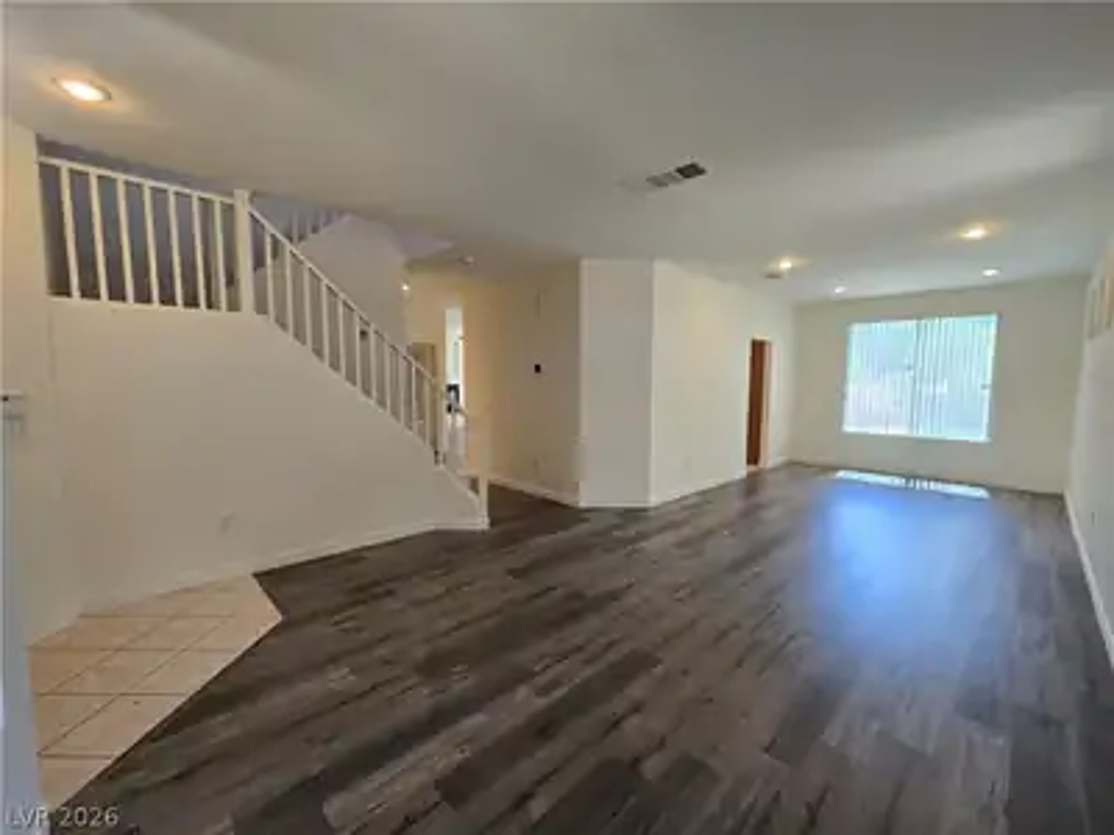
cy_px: 418
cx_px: 557
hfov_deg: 106.2
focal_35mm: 13
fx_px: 418
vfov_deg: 89.9
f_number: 2.2
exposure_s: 1/60
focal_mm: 2.2
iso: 100
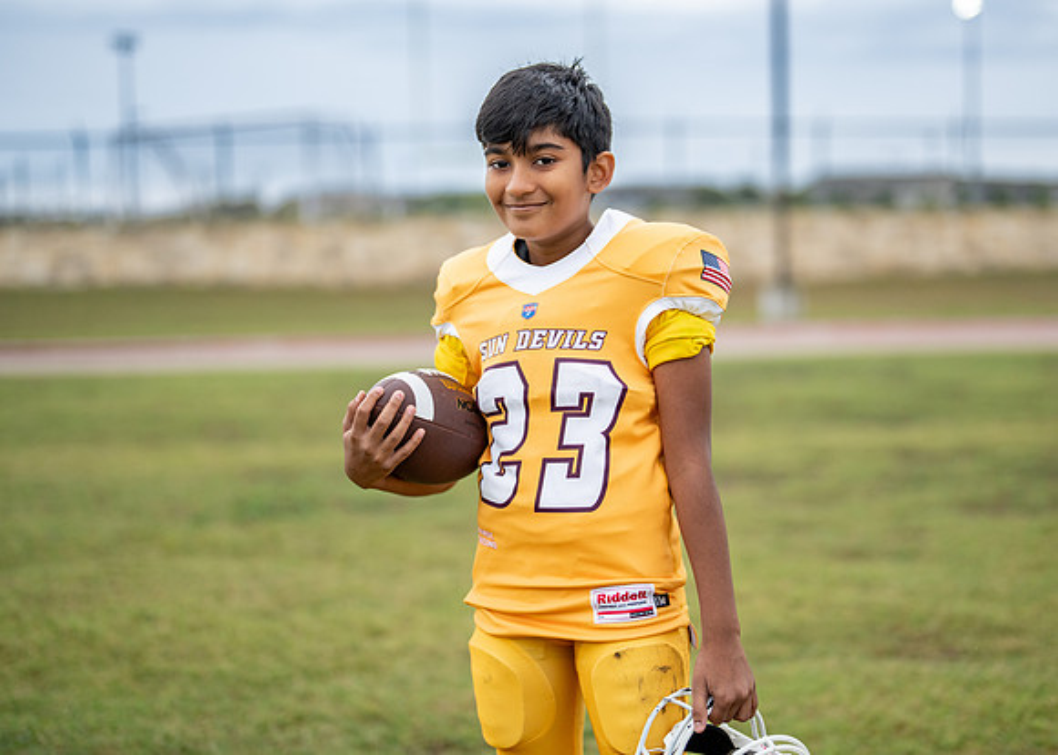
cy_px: 343
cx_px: 584
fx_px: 1806
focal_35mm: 60
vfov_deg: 23.6
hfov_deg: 32.6
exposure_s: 1/2000
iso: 320
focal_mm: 50
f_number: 1.2
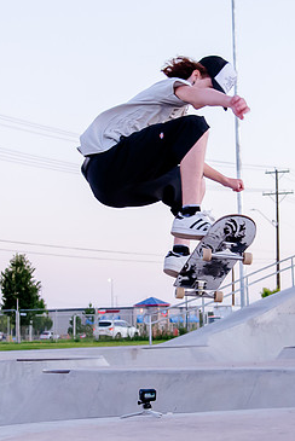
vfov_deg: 20.6
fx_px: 1214
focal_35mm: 99
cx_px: 181
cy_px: 231
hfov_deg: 13.8
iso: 2000
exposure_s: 1/250
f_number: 4
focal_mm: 32
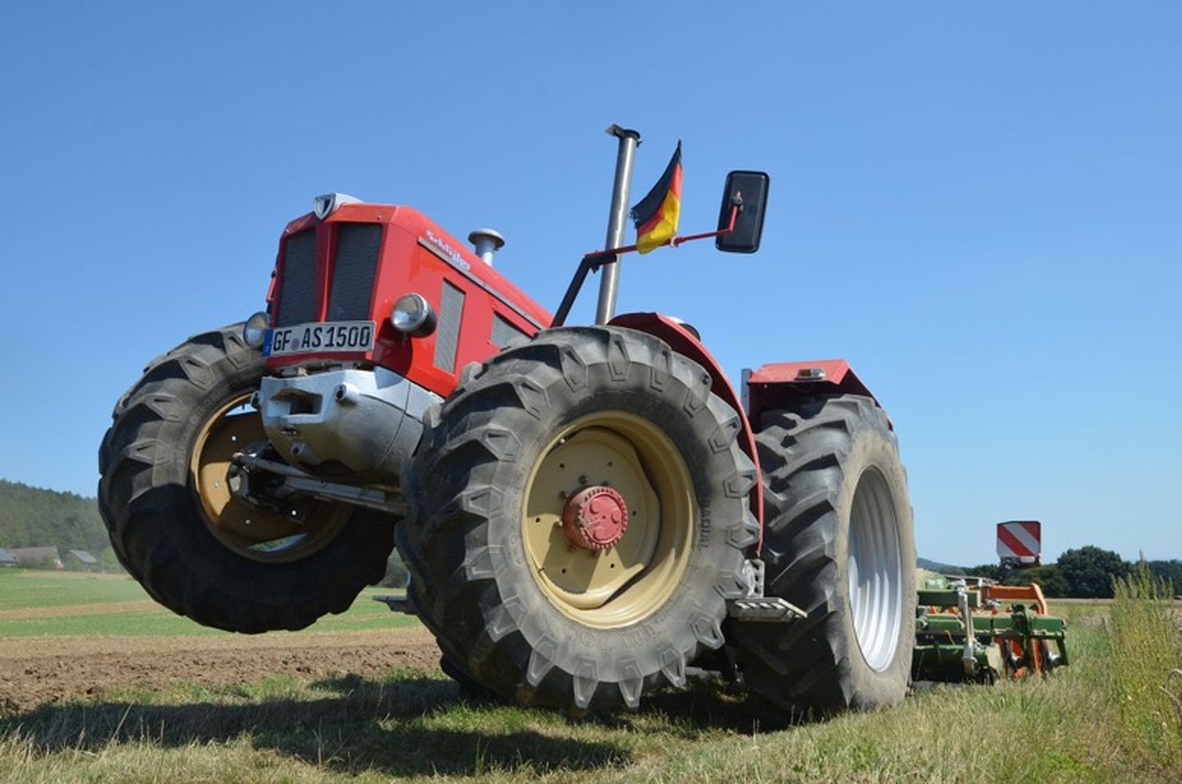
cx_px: 586
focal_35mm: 37
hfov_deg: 52.0
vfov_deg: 35.8
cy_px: 394
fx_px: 1213
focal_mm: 24
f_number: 8
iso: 125
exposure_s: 1/250
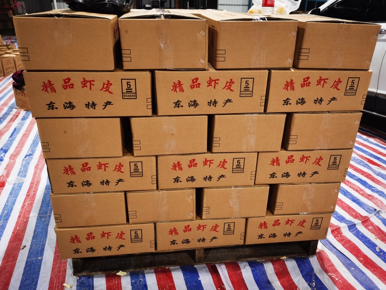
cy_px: 145
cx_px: 193
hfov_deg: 65.3
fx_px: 301
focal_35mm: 27
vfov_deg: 51.4
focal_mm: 5.56
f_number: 1.6
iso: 250
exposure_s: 1/50
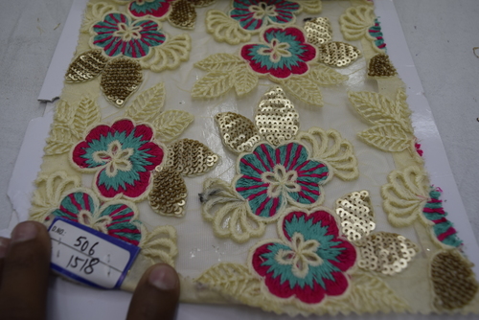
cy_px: 160
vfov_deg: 40.0
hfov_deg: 57.2
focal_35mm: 33
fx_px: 439
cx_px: 240
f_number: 5.6
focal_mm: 22
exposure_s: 1/125
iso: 450
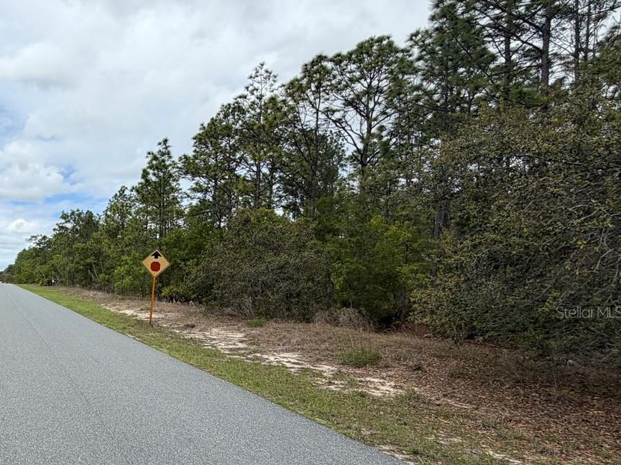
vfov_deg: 50.4
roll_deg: -1.8
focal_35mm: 27
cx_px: 28
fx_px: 484
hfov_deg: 54.1
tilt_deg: -3.0
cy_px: 312
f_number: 2.2
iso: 20
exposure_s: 1/955
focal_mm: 2.22
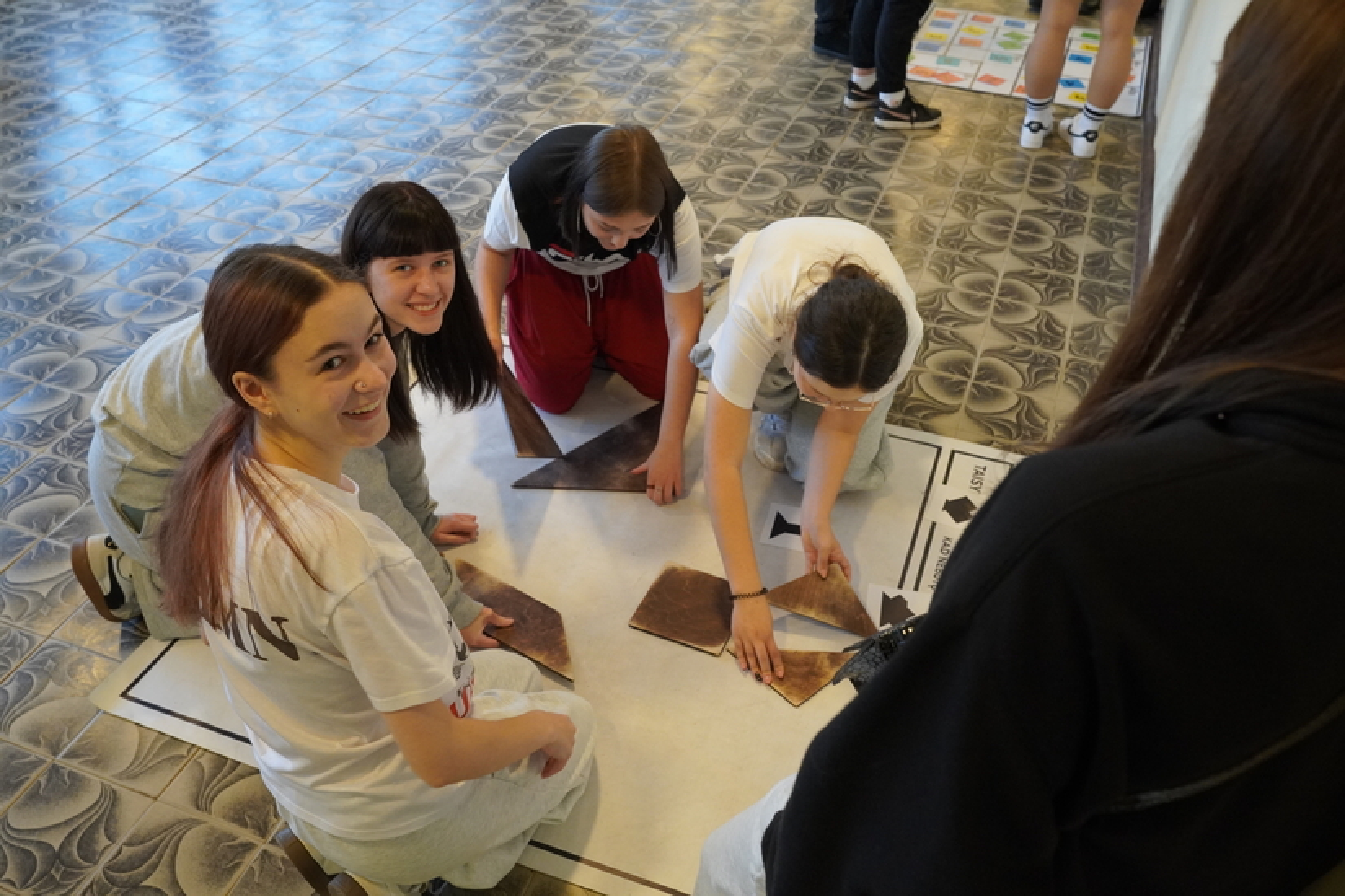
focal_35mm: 30
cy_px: 448
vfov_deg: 43.6
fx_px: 1121
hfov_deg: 61.9
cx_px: 672
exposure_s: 1/160
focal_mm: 20
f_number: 4
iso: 2500
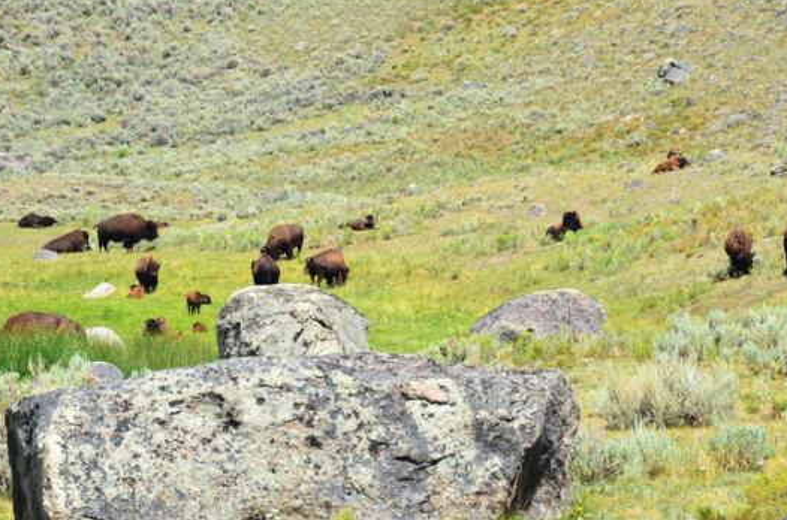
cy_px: 312
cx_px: 392
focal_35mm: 365
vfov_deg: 3.7
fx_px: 7960
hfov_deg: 5.7
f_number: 11
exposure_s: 1/160
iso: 100
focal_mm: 200
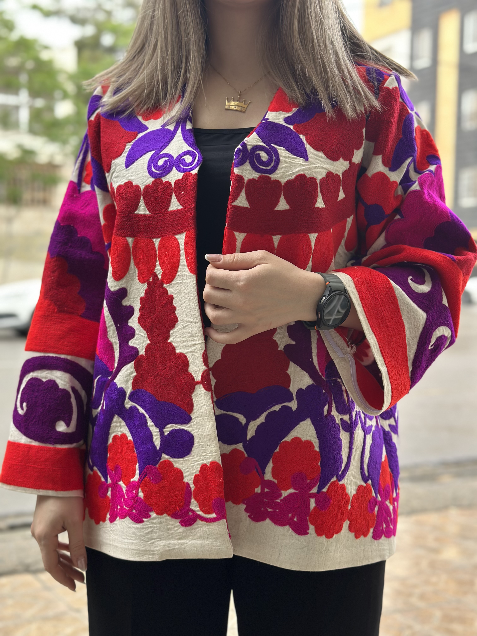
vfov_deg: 39.7
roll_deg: -0.7
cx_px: 238
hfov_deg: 30.3
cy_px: 318
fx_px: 882
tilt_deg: -2.9
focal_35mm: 48
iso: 80
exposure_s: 1/194
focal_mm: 6.86
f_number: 1.78
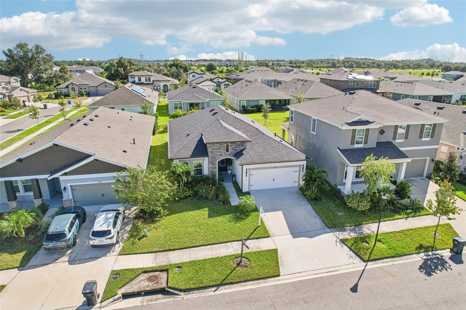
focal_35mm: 22
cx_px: 233
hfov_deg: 78.6
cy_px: 155
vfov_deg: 57.2
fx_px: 285
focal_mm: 8.4
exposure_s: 1/640
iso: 100
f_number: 2.8
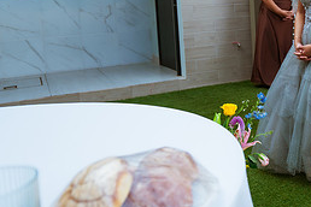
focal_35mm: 54
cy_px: 33
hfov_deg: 33.3
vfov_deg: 24.5
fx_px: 466
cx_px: 321
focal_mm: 24
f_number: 2.8
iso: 100
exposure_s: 1/800
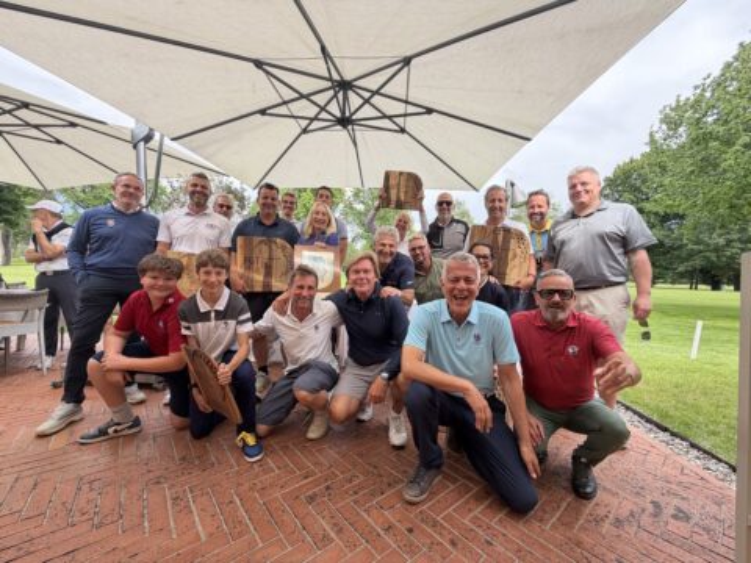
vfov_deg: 85.7
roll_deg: -1.4
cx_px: 376
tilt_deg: -1.8
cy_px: 282
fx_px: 304
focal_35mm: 14
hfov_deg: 102.1
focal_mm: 2.22
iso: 50
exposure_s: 1/284
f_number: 2.2
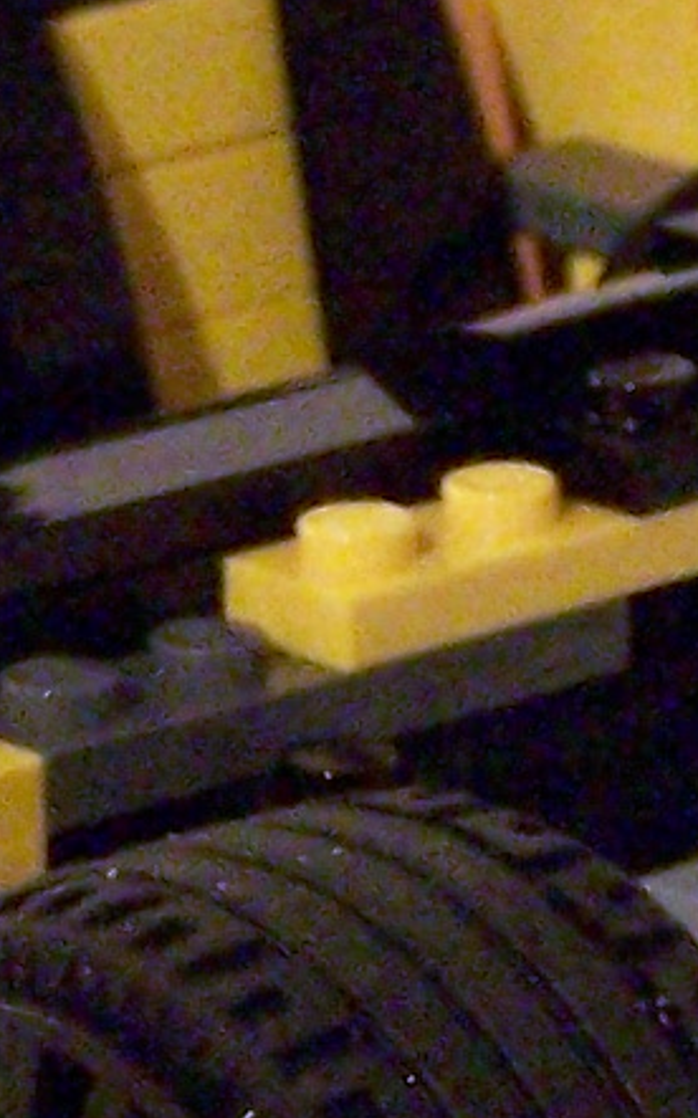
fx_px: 10538
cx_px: 164
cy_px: 653
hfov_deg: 3.8
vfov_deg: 6.1
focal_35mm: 346
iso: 400
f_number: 3.1
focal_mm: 9.3
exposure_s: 1/8
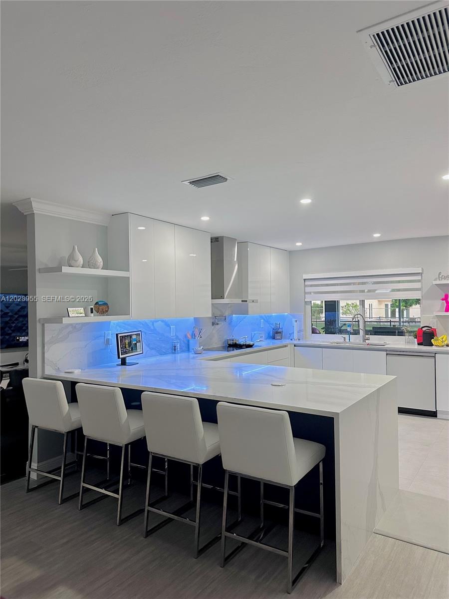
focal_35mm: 24
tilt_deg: +1.9
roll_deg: -0.2
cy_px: 300
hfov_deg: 56.8
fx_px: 415
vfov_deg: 71.6
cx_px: 224
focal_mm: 6.86
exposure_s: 1/121
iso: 200
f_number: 1.78
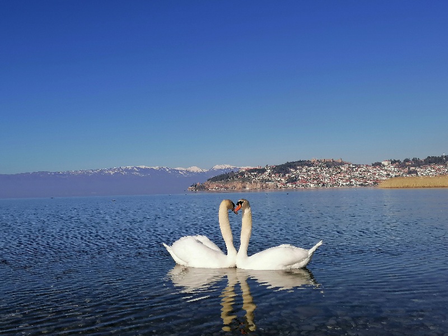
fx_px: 479
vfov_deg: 38.7
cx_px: 224
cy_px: 168
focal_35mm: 37
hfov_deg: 50.1
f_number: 1.8
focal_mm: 5.3
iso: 50
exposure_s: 1/2500
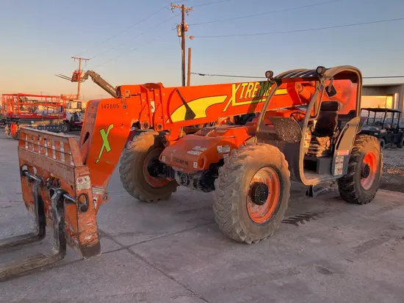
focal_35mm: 28
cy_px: 152
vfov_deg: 49.8
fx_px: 327
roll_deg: -1.0
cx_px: 202
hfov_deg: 63.4
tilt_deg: -7.2
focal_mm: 3.99
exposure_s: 1/326
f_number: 1.8
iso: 32
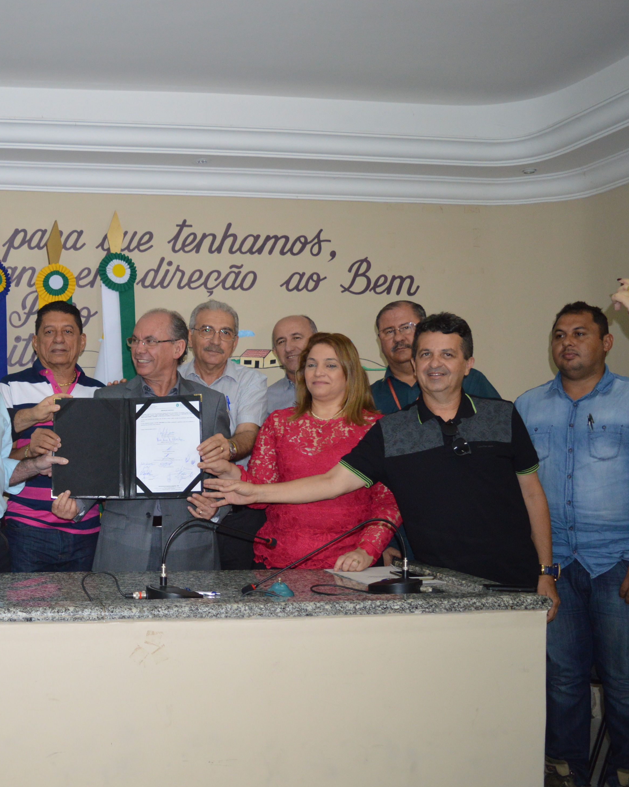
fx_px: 908
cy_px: 402
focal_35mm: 39
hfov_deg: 35.7
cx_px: 53
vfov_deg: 46.8
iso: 800
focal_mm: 18
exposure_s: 1/200
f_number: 3.5
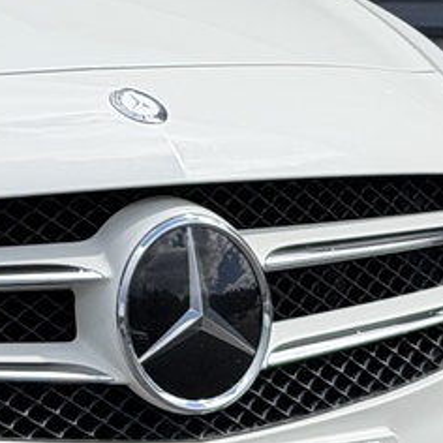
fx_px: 3750
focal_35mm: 259
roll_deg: -1.8
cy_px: 193
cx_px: -595
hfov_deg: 6.5
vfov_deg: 6.8
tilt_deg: -5.5
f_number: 1.78
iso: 64
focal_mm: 6.76
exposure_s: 1/4098
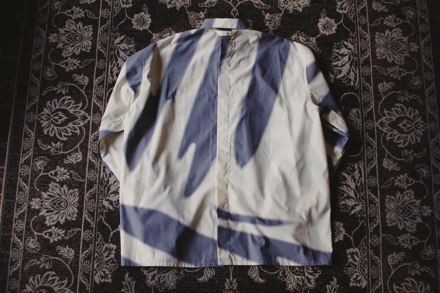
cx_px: 220
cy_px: 146
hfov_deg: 37.9
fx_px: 641
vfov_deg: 25.7
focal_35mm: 52
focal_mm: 35
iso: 800
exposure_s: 1/200
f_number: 7.1
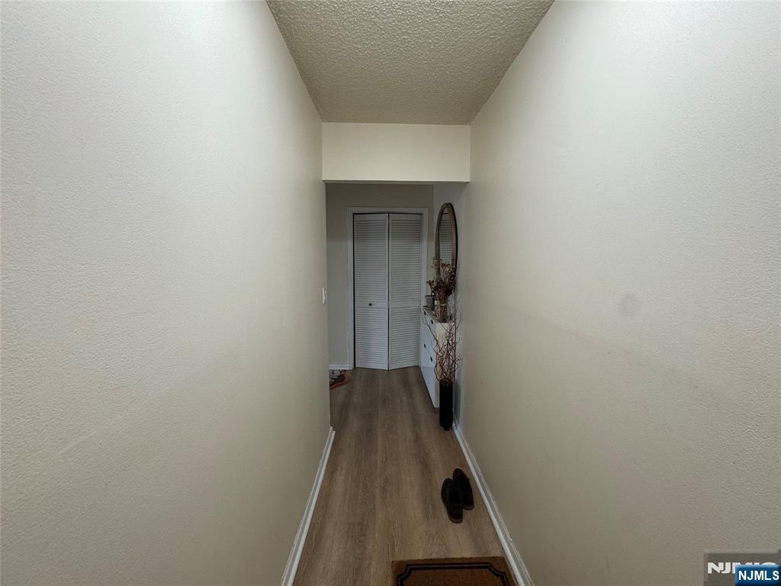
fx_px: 316
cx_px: 390
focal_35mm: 14
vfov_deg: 85.7
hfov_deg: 102.1
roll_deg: -0.6
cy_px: 293
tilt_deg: -7.3
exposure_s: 1/60
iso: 200
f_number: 2.2
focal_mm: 2.22
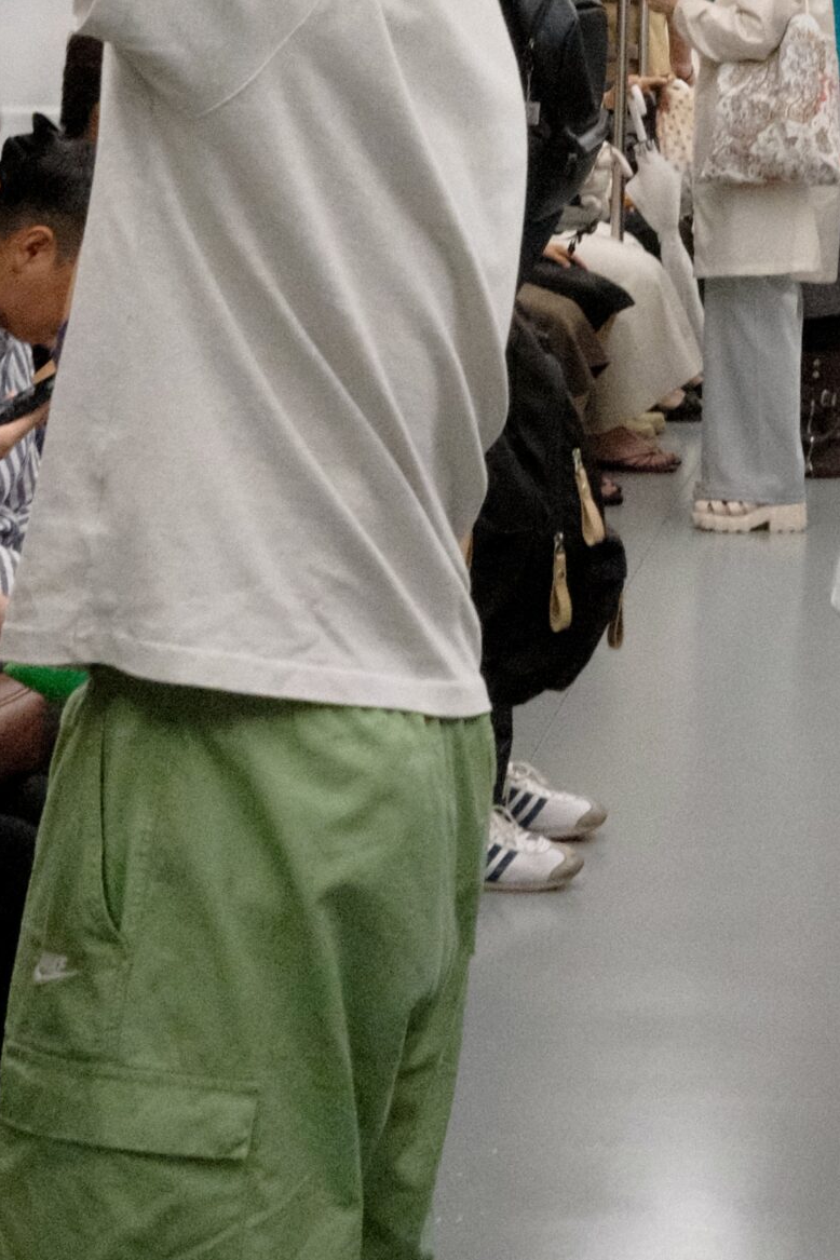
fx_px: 4200
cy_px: -279
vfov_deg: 16.3
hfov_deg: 11.4
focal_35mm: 120
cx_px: 746
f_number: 9
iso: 5000
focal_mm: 23
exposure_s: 1/100
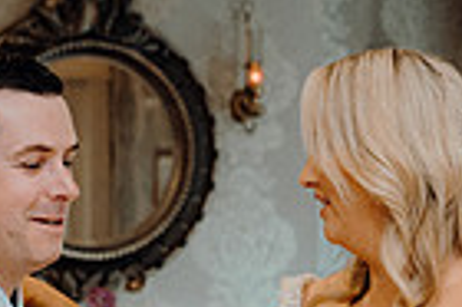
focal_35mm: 162
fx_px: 2077
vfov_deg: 8.3
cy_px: 424
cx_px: 353
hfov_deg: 12.7
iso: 2000
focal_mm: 39
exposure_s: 1/160
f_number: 3.5
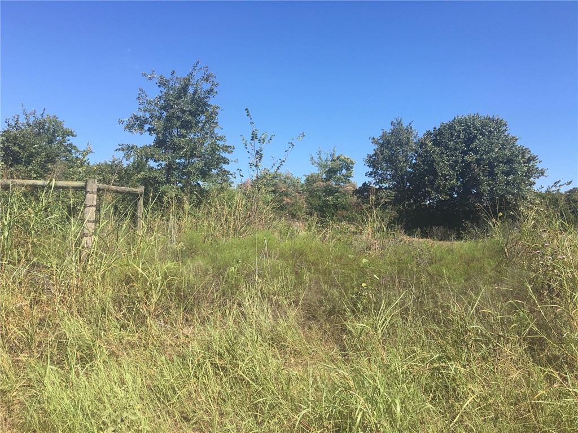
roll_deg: -4.5
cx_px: 289
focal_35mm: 29
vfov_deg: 48.2
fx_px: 484
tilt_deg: +2.1
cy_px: 216
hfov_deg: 61.7
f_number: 2.2
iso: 25
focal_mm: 4.15
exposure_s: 1/1099
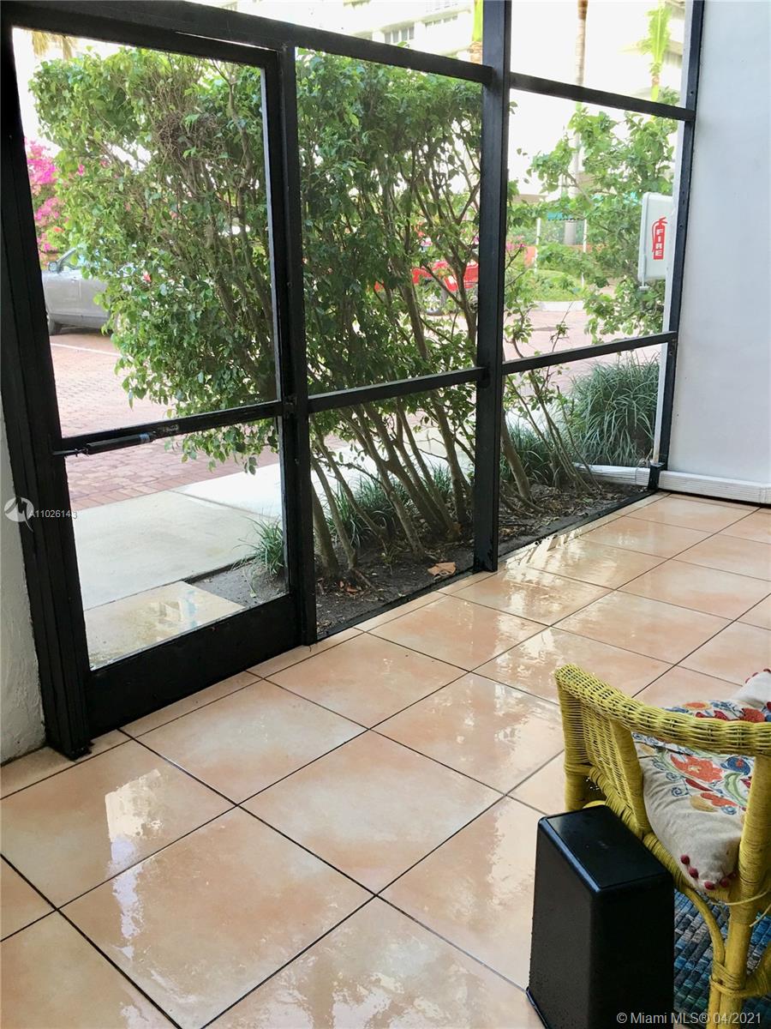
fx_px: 861
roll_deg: +0.7
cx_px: 386
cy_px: 514
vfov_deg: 61.7
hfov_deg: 48.2
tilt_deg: -16.7
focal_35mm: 29
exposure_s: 1/30
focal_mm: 4.15
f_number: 2.2
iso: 40
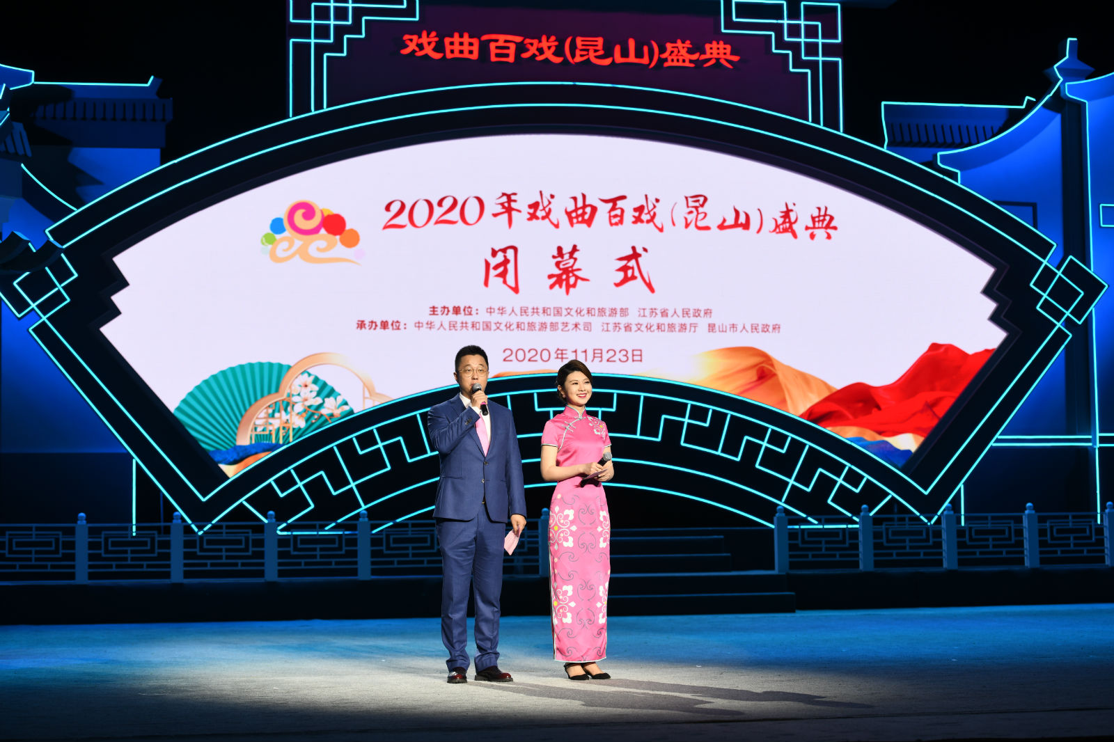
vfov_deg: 19.4
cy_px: 371
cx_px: 557
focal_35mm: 70
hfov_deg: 28.8
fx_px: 2166
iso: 320
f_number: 3.5
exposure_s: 1/200
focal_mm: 70
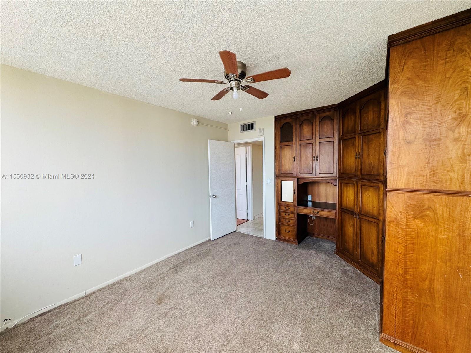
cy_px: 176
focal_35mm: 14
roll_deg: +0.9
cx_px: 236
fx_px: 190
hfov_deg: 102.1
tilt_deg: -2.7
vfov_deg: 85.7
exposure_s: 1/120
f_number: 2.2
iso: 50
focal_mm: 2.22
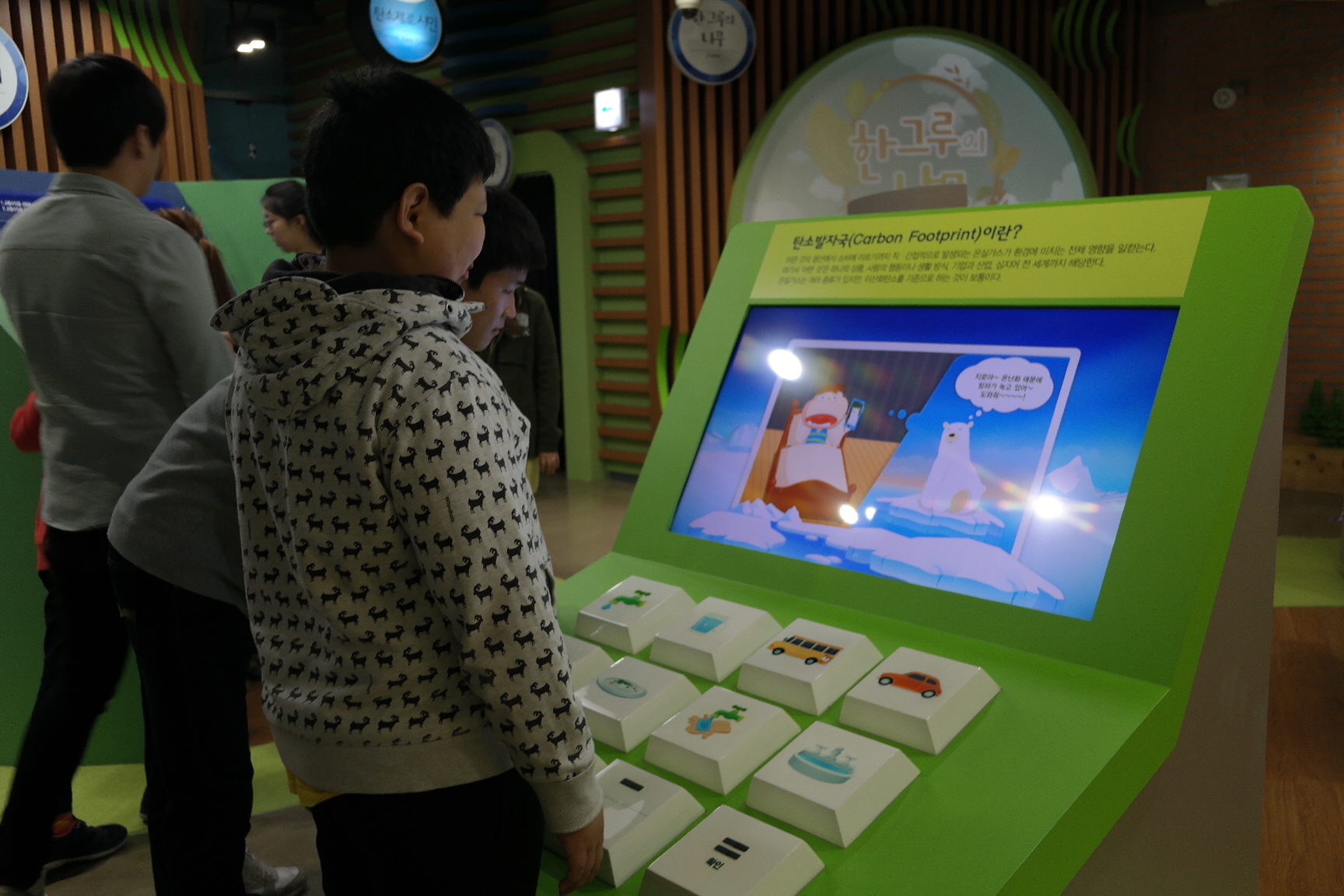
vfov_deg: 43.6
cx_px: 672
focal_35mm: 30
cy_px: 448
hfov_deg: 61.9
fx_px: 1120
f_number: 3.5
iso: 200
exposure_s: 1/40
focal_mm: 20
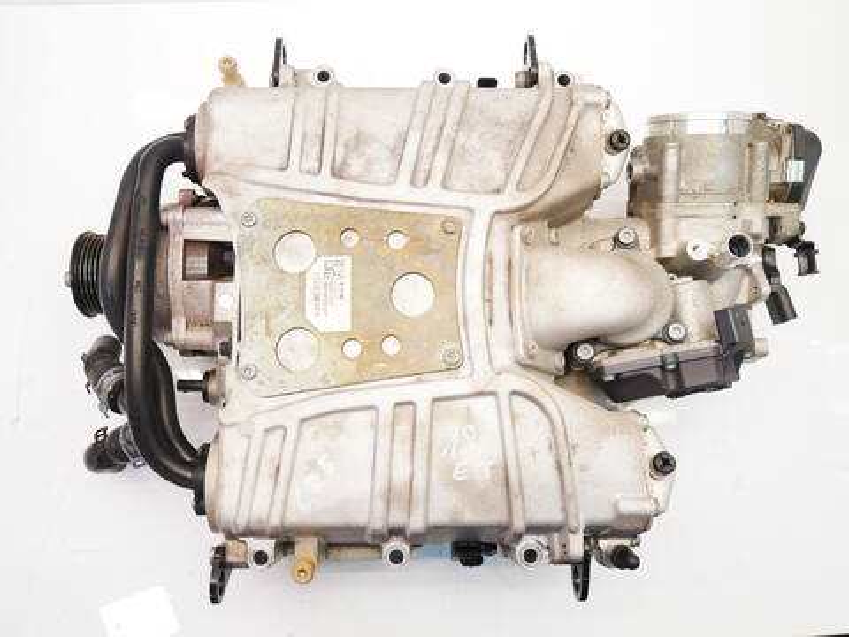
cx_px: 424
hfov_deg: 60.0
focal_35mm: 30
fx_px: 736
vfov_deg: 46.8
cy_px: 318
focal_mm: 15
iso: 500
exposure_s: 1/60
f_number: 3.7
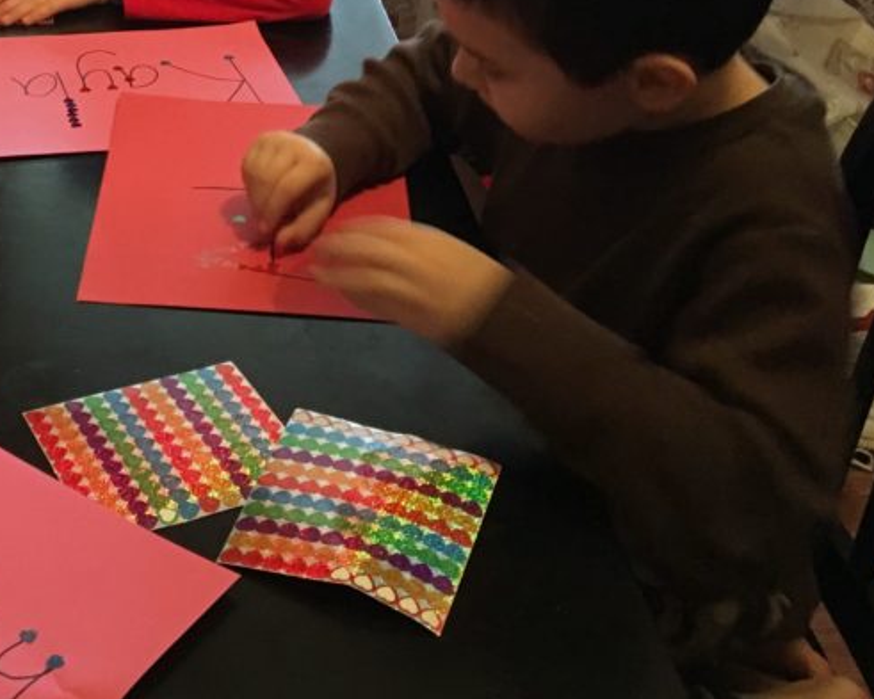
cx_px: 2
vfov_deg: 25.1
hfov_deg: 29.8
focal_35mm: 59
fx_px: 1526
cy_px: 73
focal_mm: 4.15
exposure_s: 1/15
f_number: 2.2
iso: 200
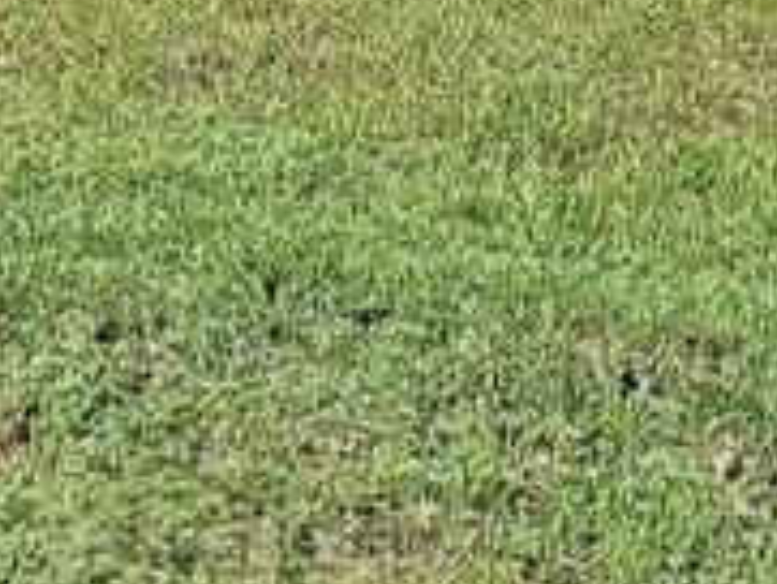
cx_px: -9
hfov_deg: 11.5
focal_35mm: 170
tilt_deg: +0.5
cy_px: -962
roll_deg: -1.0
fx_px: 3818
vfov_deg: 7.9
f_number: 1.78
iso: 80
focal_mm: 6.76
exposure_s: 1/2041
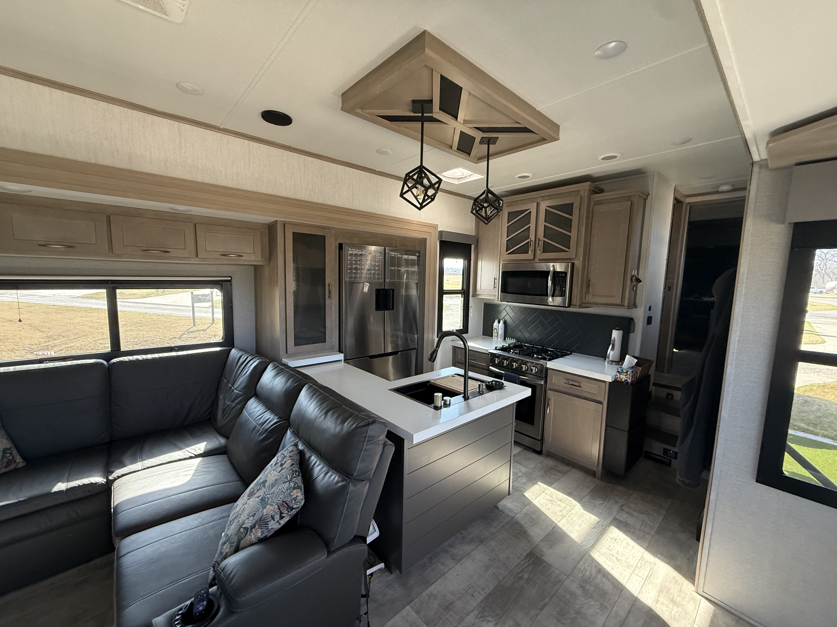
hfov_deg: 102.1
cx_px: 418
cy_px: 314
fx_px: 339
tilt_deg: -5.9
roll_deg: -0.5
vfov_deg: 85.7
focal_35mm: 14
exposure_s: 1/99
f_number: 2.2
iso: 320
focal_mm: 2.22
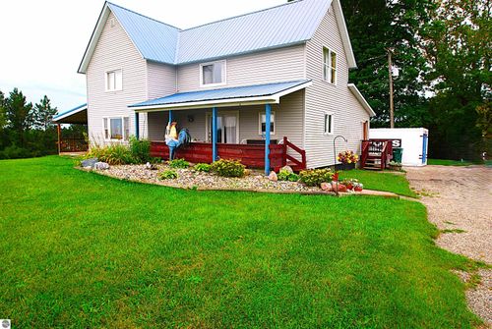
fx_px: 308
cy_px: 164
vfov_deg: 56.3
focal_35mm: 22
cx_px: 246
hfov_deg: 77.2
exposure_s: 1/125
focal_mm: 15
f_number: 5.6
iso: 110
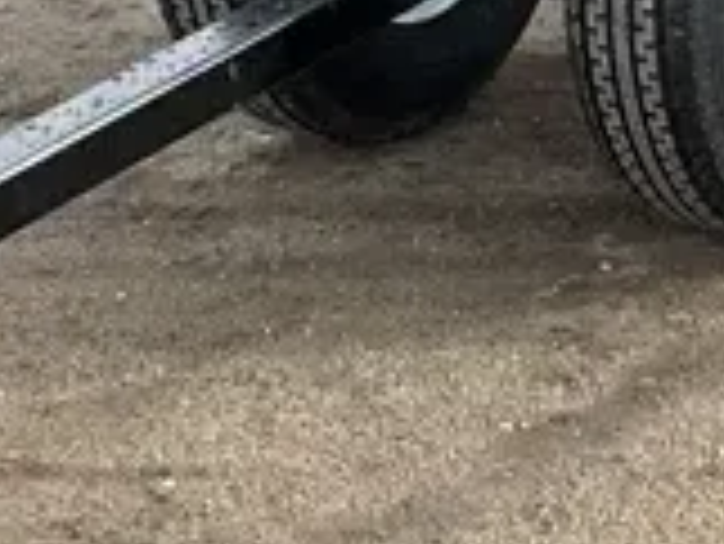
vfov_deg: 8.5
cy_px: -153
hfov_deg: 11.4
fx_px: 3621
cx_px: 603
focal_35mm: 173
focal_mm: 3
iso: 25
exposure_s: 1/348
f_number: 1.8
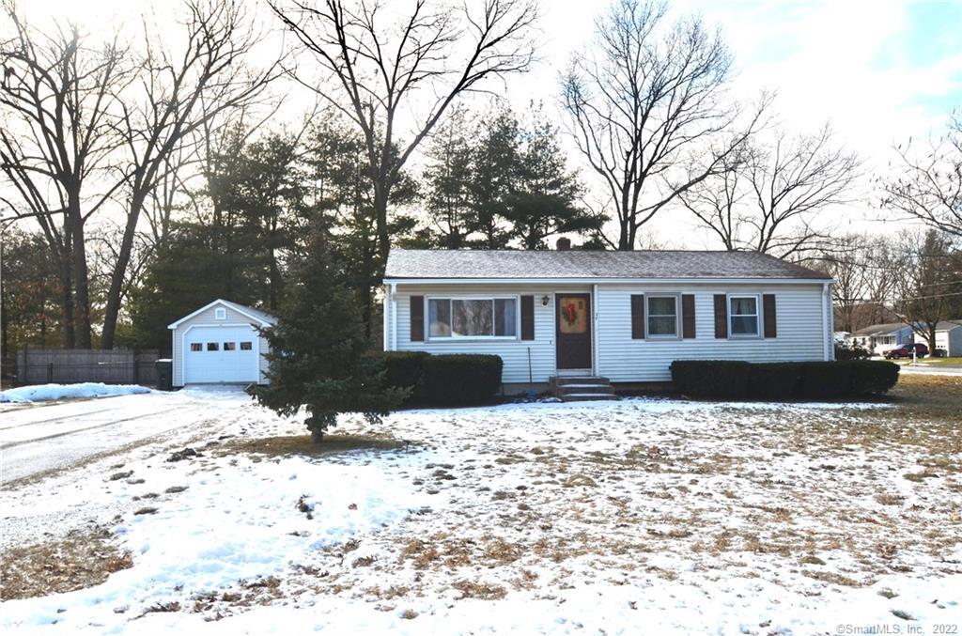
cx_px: 481
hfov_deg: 73.9
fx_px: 640
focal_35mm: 24
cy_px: 318
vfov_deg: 52.9
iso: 100
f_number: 8
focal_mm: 16
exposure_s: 1/250
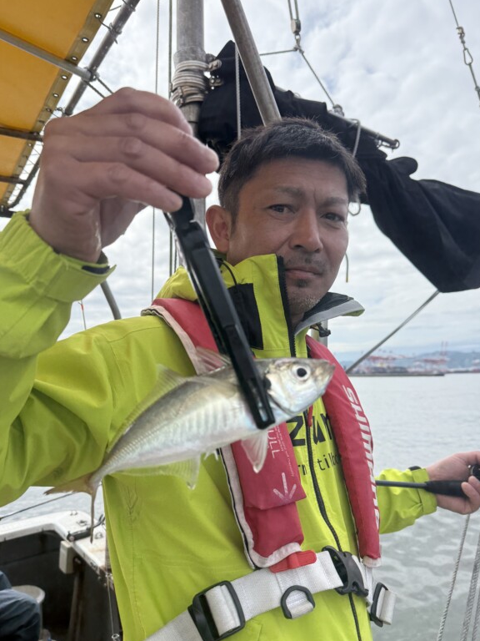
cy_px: 331
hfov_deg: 54.9
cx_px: 236
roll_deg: -0.2
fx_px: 462
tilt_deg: +3.7
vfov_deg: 69.4
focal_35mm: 25
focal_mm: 6.76
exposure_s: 1/5319
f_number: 1.78
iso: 100
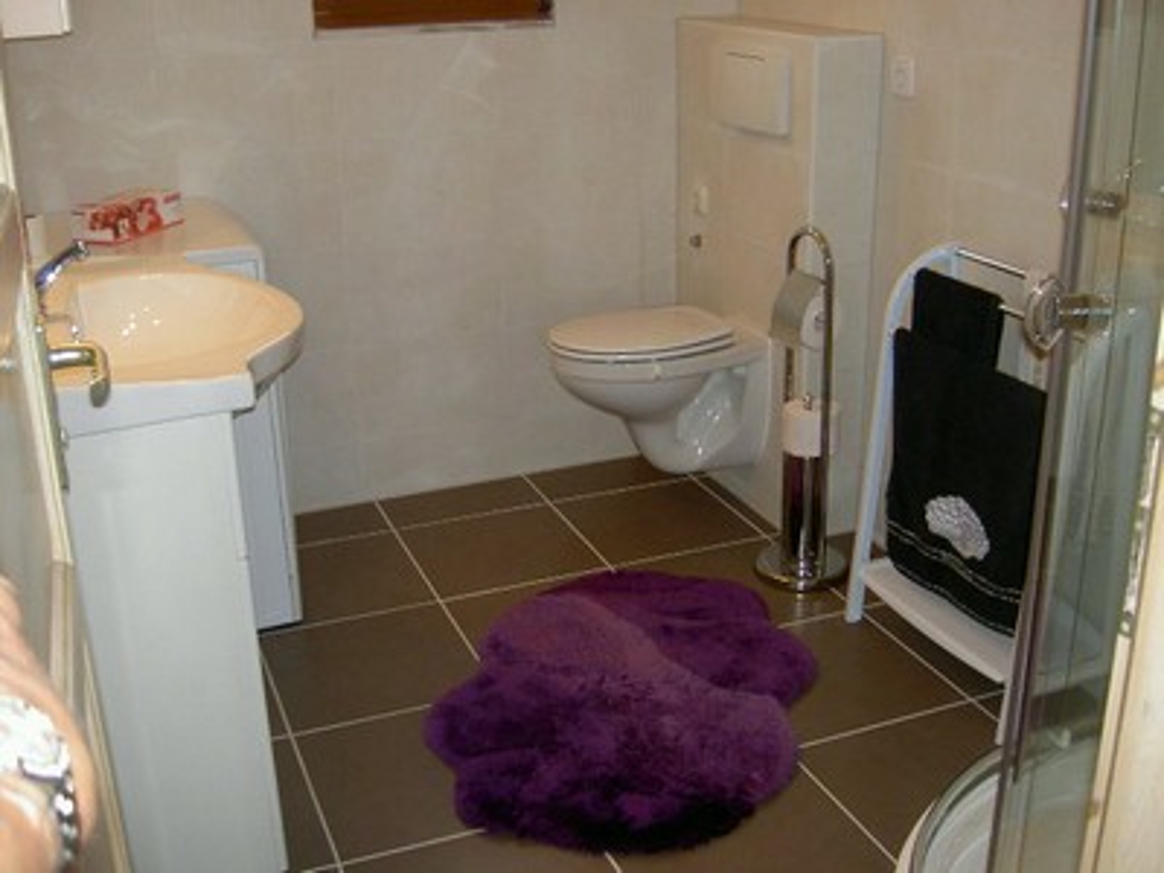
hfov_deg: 47.9
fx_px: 1311
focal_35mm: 39
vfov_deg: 36.8
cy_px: 436
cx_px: 582
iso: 100
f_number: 2.8
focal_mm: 8
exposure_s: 1/59.5
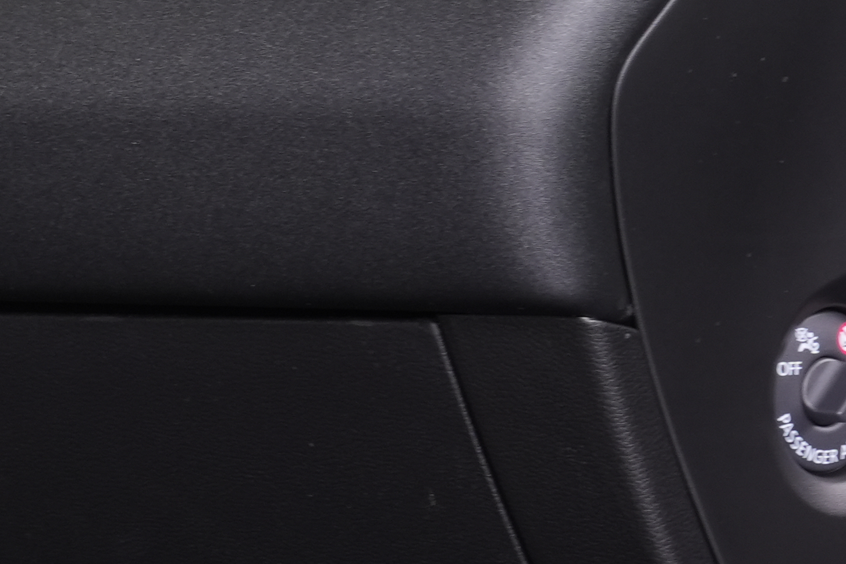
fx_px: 5662
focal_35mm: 241
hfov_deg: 8.2
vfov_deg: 5.7
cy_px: 33
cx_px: -795
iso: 400
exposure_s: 1/1.6
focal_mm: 50
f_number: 16
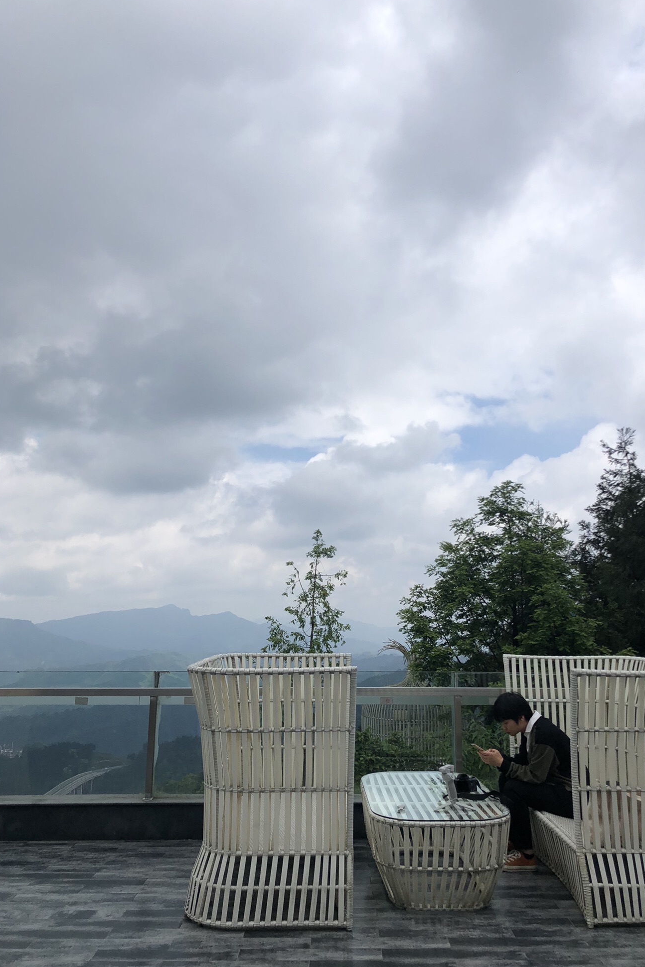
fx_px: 806
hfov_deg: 43.6
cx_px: 345
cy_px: 483
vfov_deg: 61.9
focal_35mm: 30
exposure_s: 1/3690
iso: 20
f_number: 1.8
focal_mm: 4
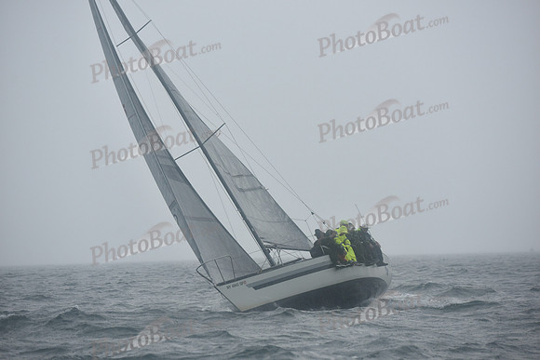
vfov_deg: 8.6
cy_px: 180
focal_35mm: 160
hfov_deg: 12.8
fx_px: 2400
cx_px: 270
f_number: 4.5
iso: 400
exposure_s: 1/640
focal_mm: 160
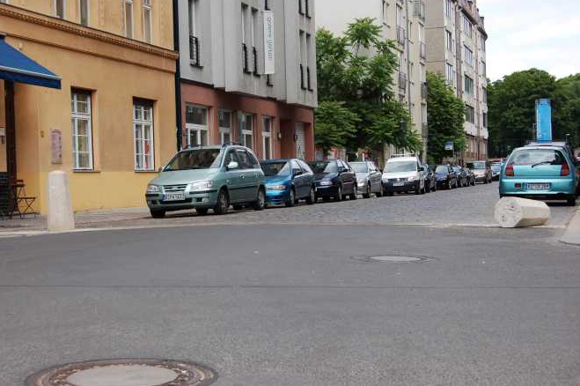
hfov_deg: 32.9
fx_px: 982
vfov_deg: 22.2
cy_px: 192
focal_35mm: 61
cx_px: 294
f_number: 7.1
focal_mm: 40
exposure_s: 1/200
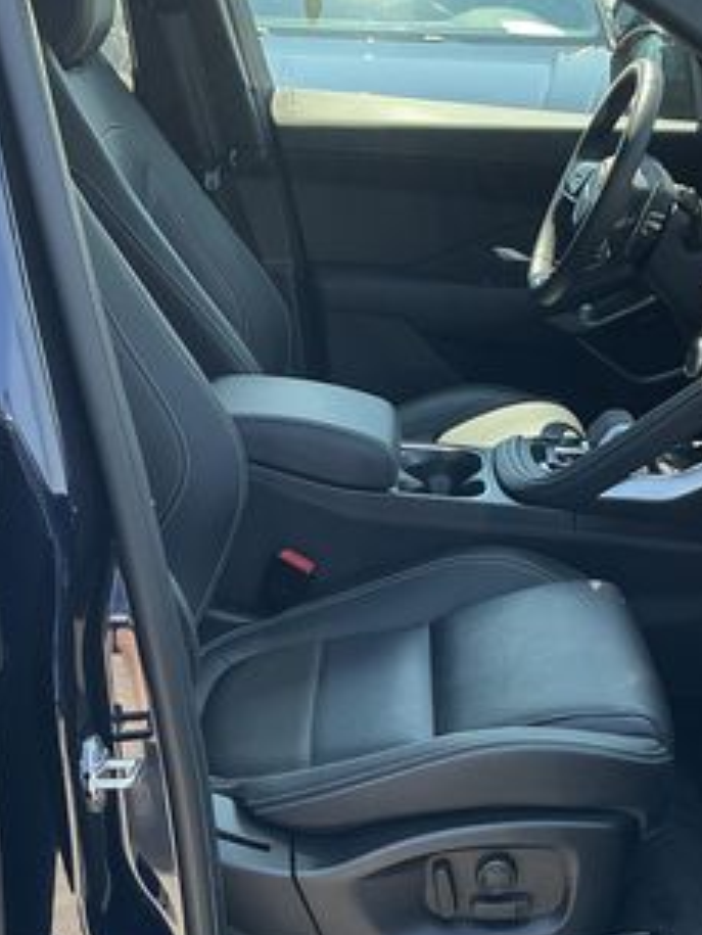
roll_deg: -3.5
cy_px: 472
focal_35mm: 55
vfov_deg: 34.9
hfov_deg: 26.2
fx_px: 1486
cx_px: 530
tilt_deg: -19.7
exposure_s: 1/183
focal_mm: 3
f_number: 1.8
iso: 20
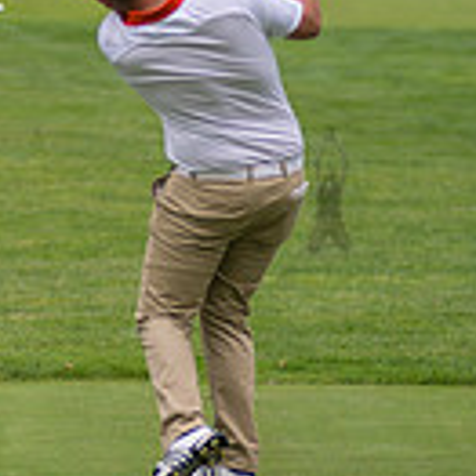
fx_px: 7047
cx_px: -142
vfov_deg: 3.9
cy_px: 13
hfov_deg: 3.9
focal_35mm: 453
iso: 200
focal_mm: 120
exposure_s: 1/1600
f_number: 2.8
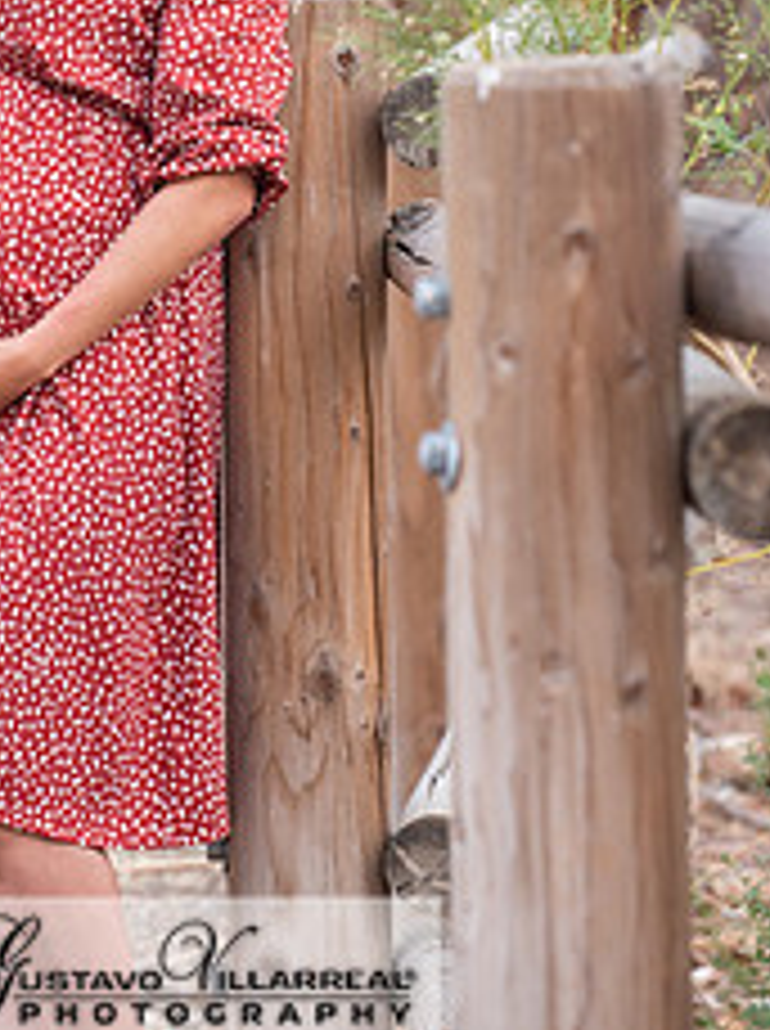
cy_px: 130
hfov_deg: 5.6
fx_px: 7882
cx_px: 171
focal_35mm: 265
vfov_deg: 7.5
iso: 640
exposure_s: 1/160
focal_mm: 140
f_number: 4.5
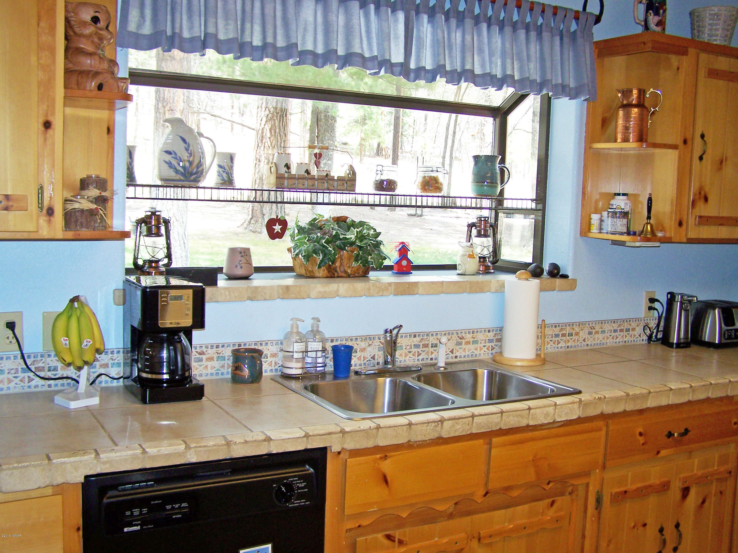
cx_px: 369
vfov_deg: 37.7
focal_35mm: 38
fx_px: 810
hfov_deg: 49.0
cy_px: 276
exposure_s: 1/60
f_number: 2.8
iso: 80
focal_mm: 6.3
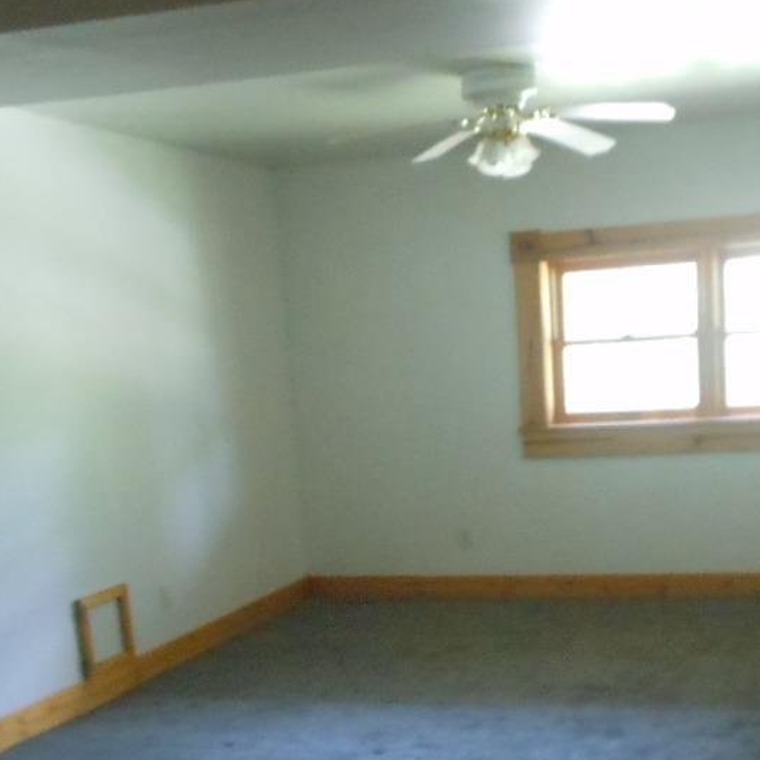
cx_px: 482
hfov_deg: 34.5
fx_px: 1217
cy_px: 537
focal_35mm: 49
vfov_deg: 34.2
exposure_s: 1/8
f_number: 3.3
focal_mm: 5.2
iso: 800
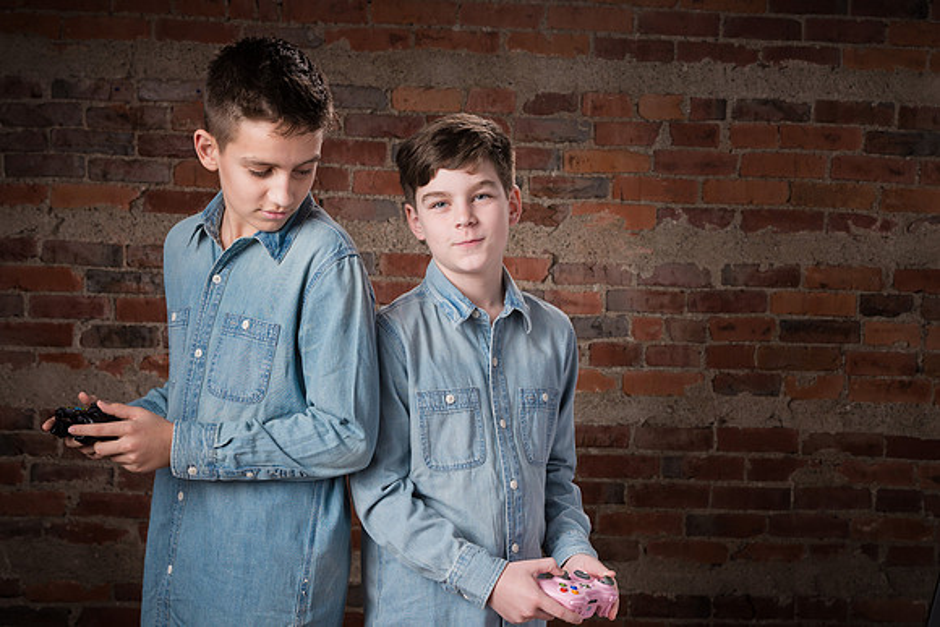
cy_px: 314
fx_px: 1828
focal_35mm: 70
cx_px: 470
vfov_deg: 19.5
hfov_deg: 28.8
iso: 100
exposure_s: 1/200
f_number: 8
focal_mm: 70
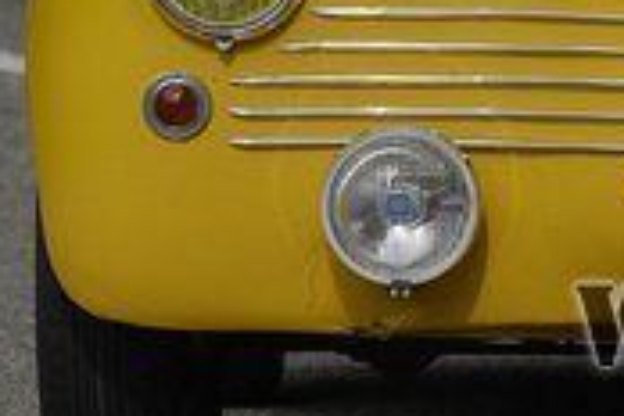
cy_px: -253
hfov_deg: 1.9
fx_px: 18511
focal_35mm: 1068
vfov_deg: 1.3
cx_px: 839
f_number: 7.1
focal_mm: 200
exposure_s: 1/1000
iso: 250
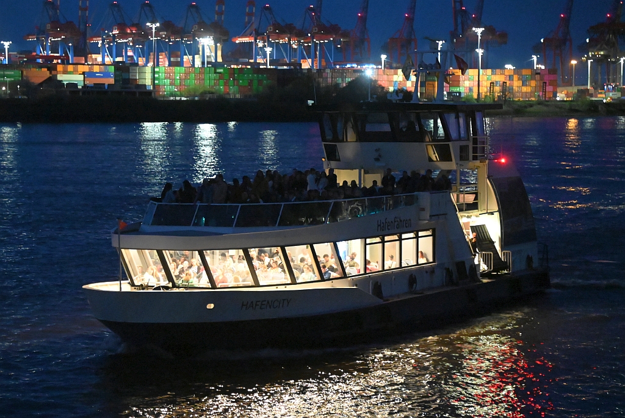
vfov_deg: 14.4
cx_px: 312
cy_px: 209
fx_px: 1651
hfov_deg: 21.4
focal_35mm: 95
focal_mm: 95
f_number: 4
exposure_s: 1/60
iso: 18000
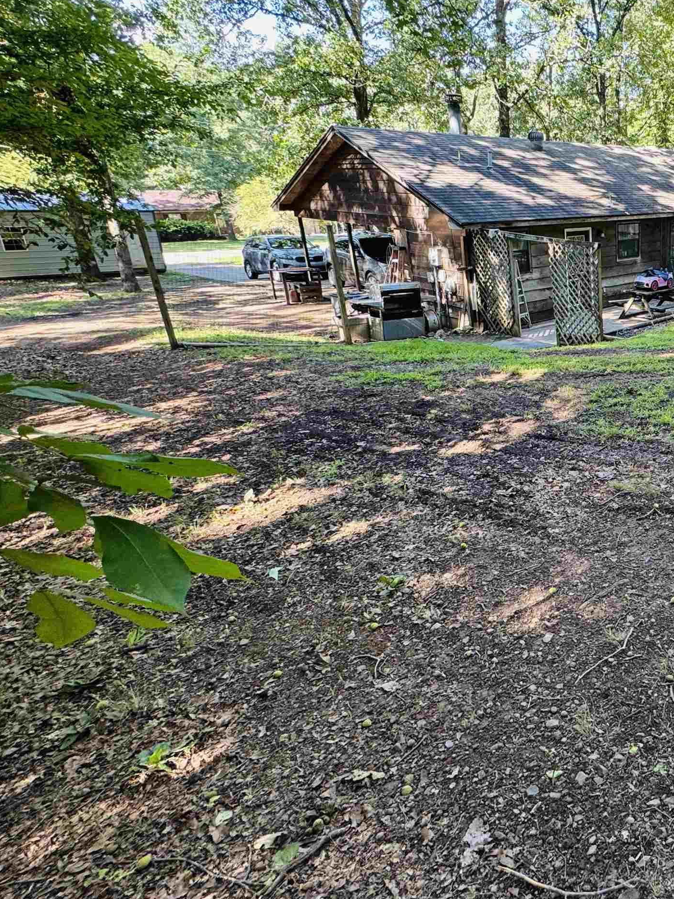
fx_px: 597
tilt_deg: -19.4
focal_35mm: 23
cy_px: 396
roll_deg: -1.2
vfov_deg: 73.6
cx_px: 660
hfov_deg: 49.2
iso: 125
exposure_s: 1/99
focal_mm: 2.22
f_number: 2.2
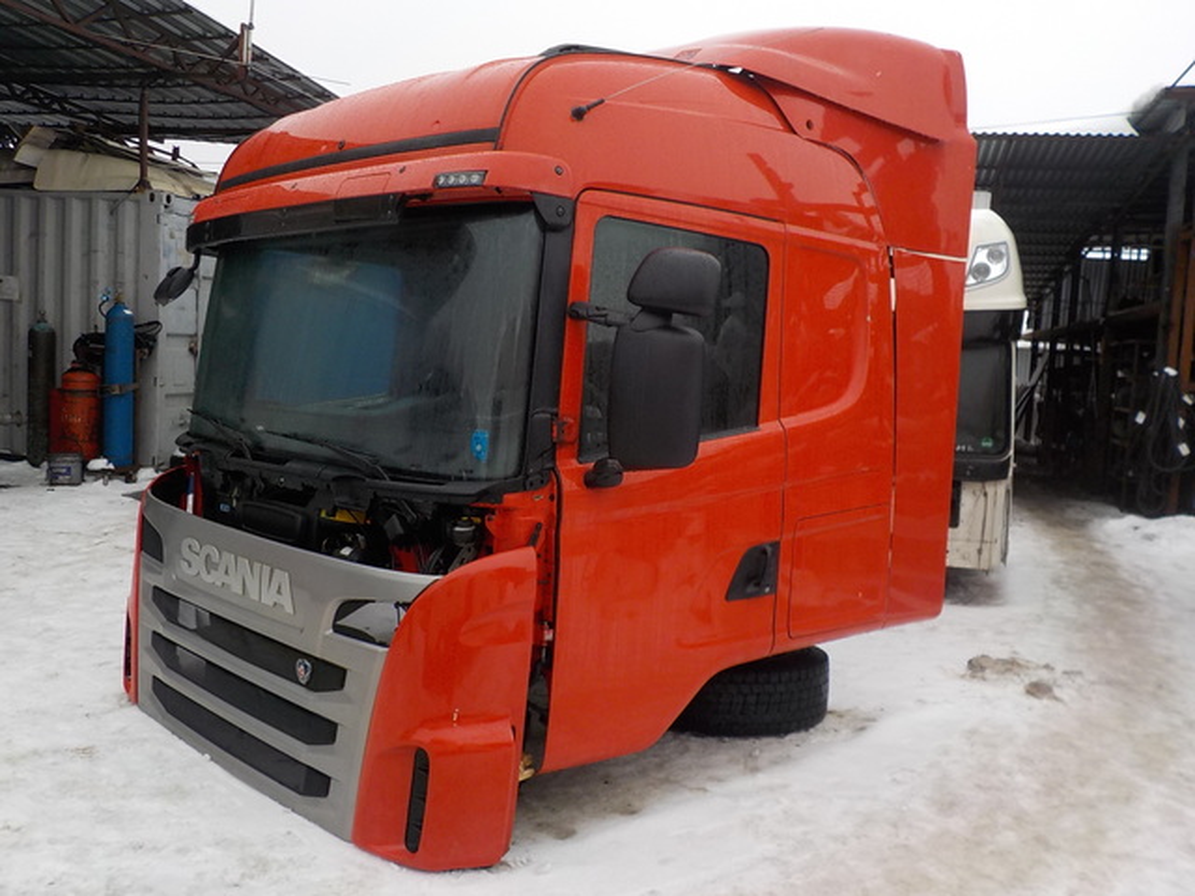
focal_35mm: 30
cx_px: 598
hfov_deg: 60.0
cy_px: 448
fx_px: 1036
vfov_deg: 46.8
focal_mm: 4.1
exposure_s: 1/160
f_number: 3.3
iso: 125
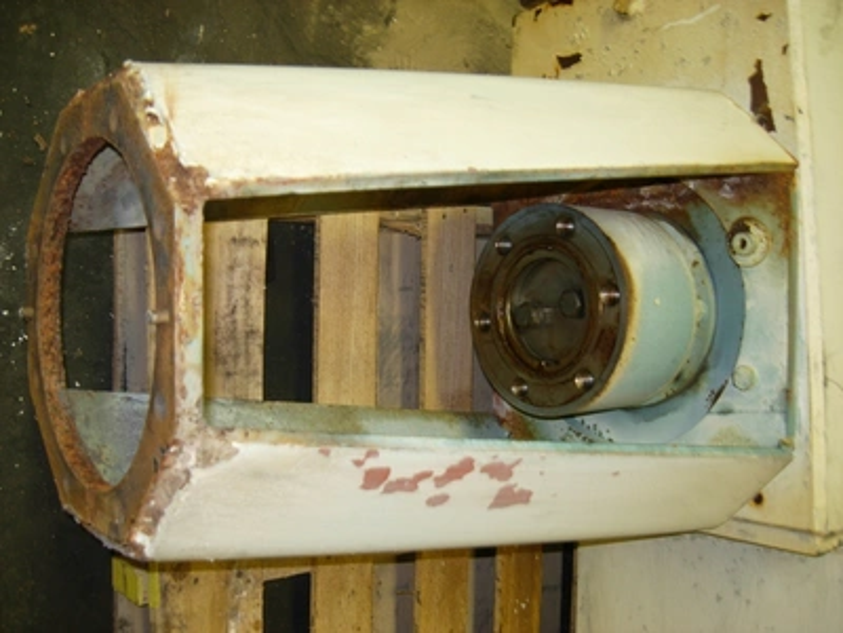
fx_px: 877
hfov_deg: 51.4
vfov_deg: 39.7
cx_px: 422
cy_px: 316
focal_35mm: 36
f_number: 2.7
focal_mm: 7.5
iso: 72
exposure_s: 1/5.6
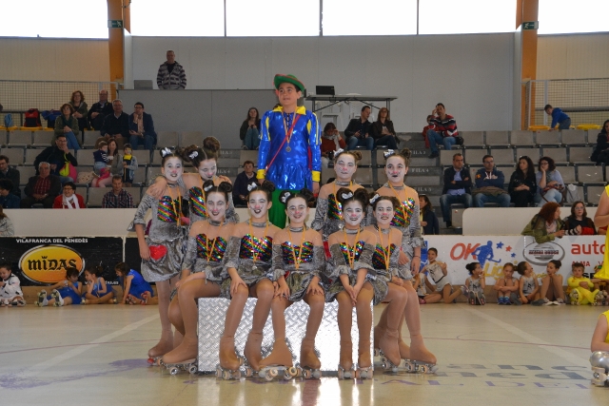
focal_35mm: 75
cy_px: 203
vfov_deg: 18.2
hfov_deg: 27.0
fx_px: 1269
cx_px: 304
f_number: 5
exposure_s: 1/60
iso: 640
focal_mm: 50
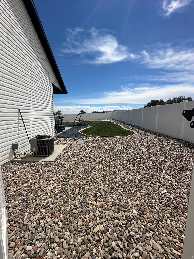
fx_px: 105
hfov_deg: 85.7
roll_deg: -0.9
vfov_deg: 102.1
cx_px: 97
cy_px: 130
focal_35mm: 14
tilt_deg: -6.7
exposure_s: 1/3861
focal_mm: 2.22
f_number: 2.2
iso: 50
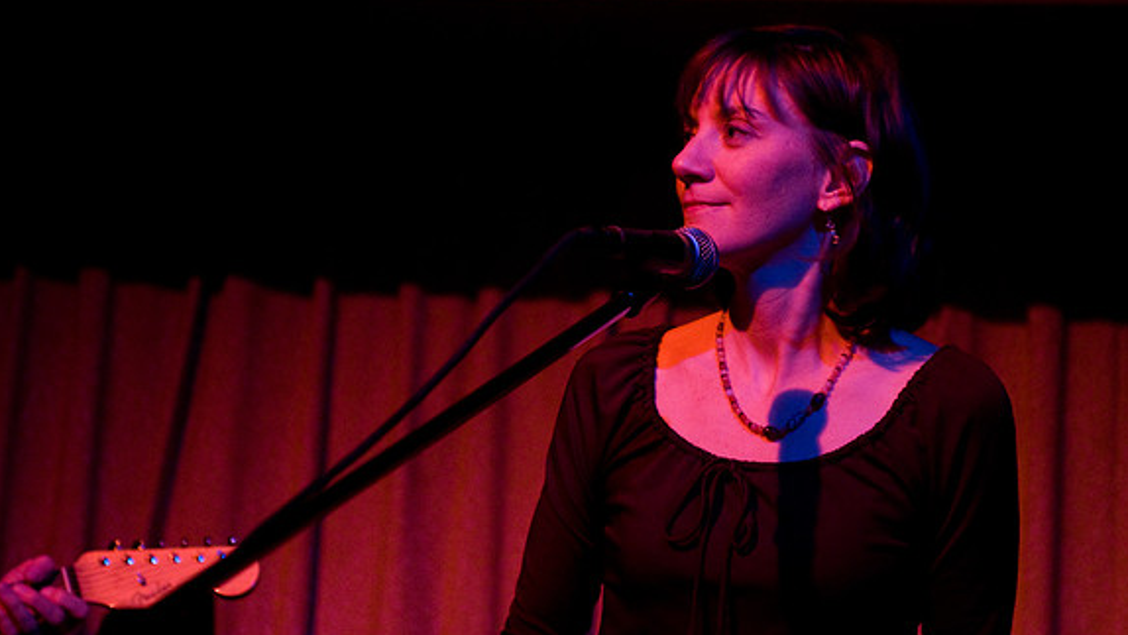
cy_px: 292
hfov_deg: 19.3
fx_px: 3320
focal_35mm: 111
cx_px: 562
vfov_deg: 10.9
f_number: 2.8
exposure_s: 1/60
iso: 1250
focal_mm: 70
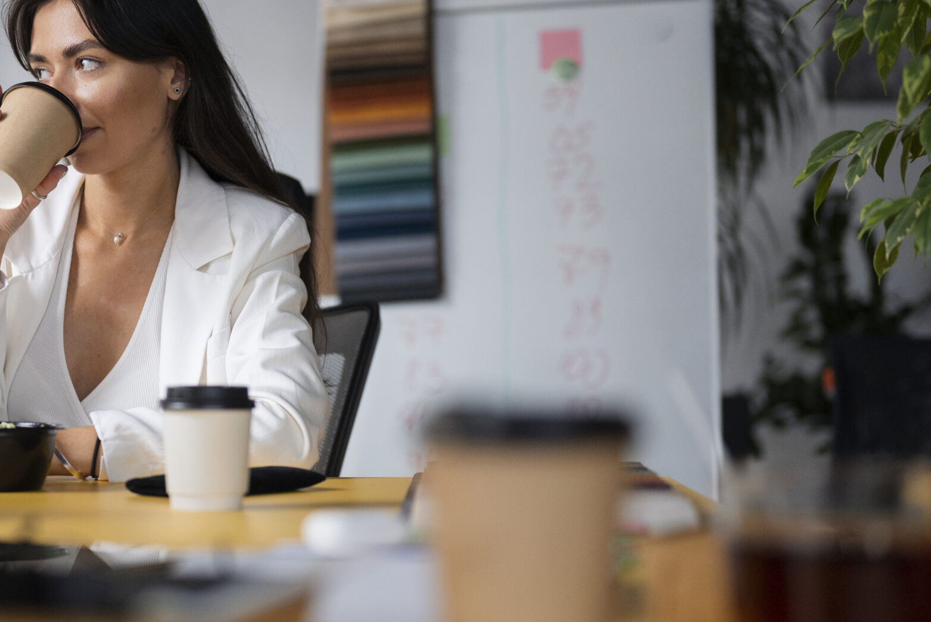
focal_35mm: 82
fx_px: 2121
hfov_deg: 24.7
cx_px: 329
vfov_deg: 16.7
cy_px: 289
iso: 1250
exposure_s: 1/200
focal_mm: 50
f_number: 1.8
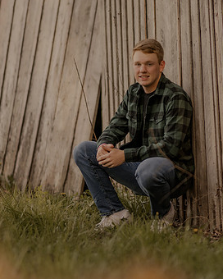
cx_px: 125
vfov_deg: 9.5
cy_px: 140
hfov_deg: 7.6
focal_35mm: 203
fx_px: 1675
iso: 250
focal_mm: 85
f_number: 1.4
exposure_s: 1/1000
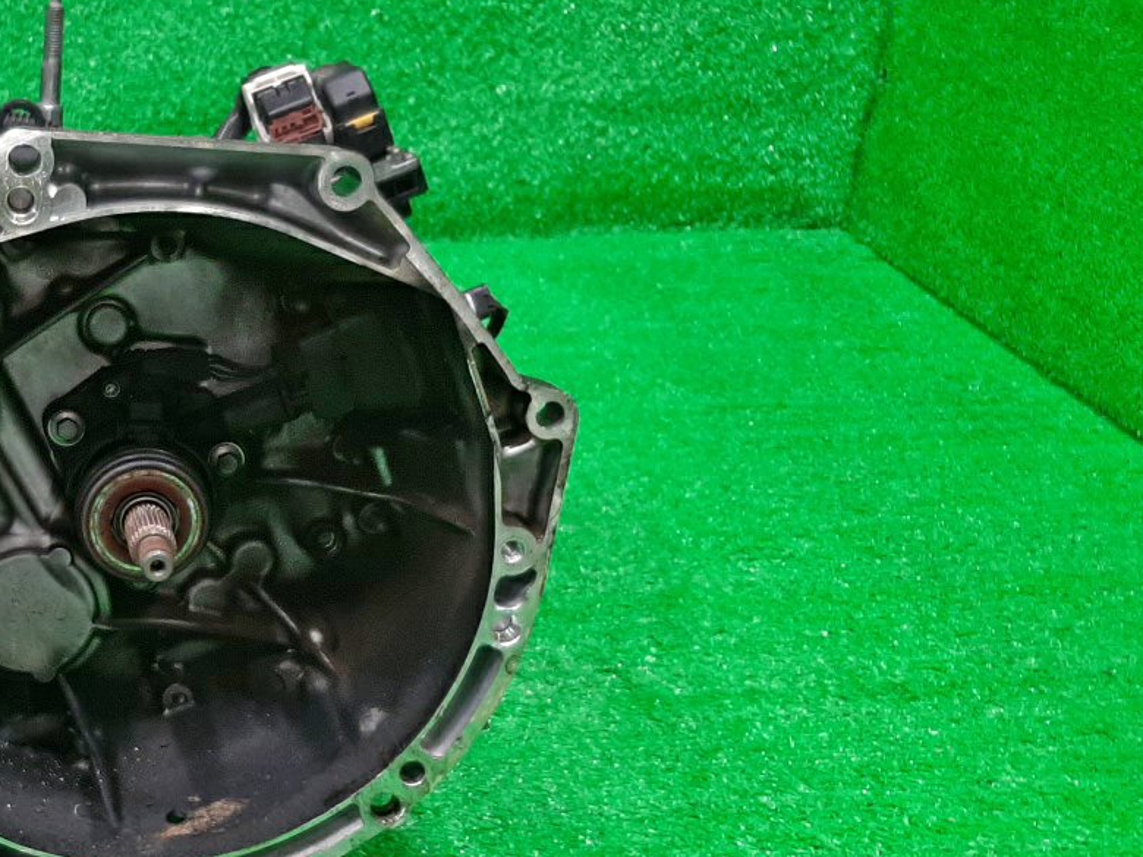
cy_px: 552
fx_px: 1585
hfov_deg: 37.3
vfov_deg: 30.1
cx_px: 136
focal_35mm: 48
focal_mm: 3.93
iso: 141
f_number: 1.7
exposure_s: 1/50
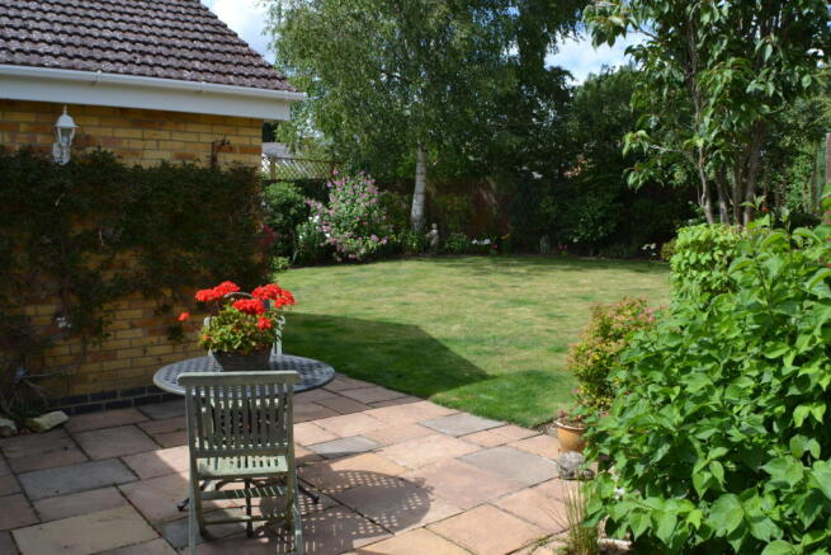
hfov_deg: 53.1
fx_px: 831
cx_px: 416
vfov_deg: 36.9
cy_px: 278
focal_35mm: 36
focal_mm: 24
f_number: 7.1
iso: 100
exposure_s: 1/200
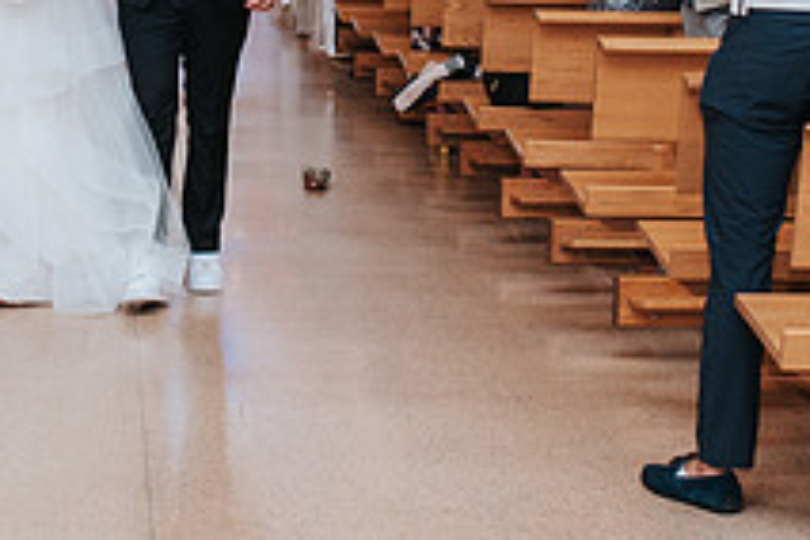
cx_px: 120
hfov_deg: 17.2
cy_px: -51
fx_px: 2655
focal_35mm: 118
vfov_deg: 11.4
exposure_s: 1/125
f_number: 2.8
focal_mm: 35
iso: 1000
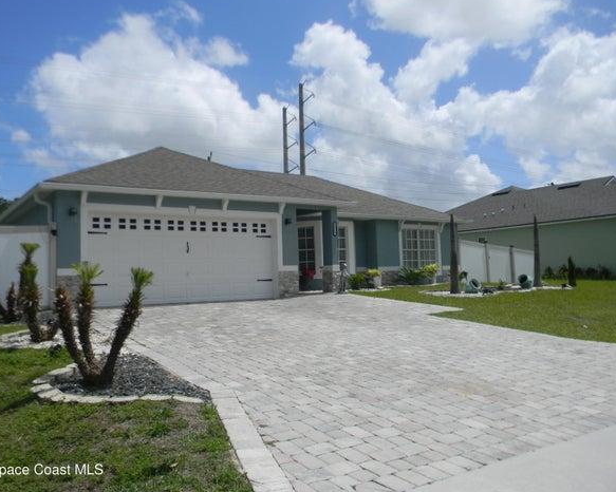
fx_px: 547
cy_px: 240
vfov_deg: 48.5
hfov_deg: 58.7
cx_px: 280
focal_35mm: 30
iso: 80
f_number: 7
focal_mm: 5
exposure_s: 1/536
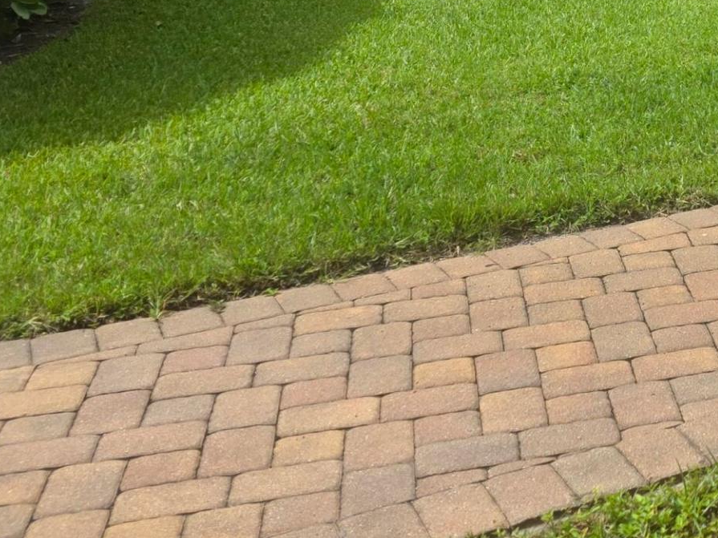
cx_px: 972
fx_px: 1535
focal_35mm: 74
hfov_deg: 23.0
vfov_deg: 18.4
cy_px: -185
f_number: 1.7
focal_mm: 6.3
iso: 80
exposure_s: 1/3598
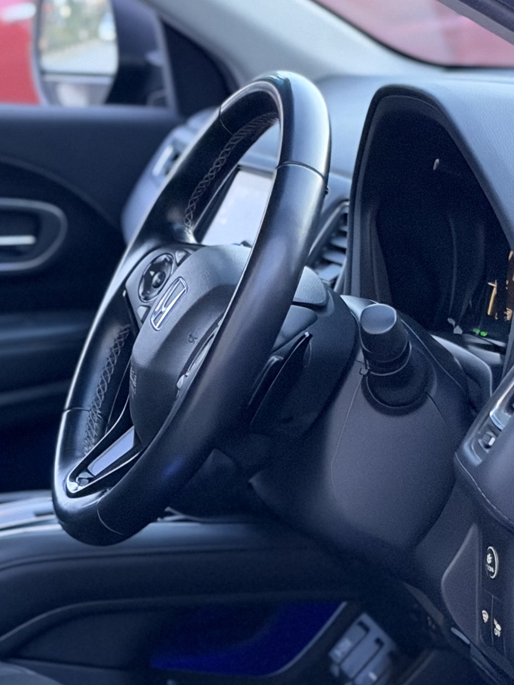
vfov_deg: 16.8
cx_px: 44
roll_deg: +3.7
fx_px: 2297
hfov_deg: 12.7
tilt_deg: -14.8
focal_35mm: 116
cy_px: 567
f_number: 1.48
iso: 800
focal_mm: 6.93
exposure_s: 1/23
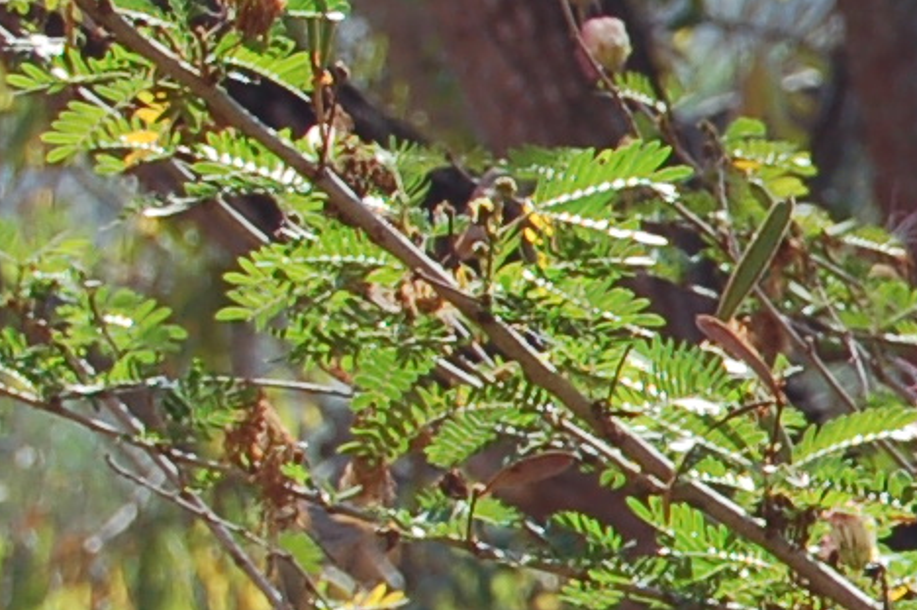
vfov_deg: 2.7
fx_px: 12748
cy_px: 339
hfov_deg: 4.0
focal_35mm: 501
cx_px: 2475
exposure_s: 1/200
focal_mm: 52
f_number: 7.1
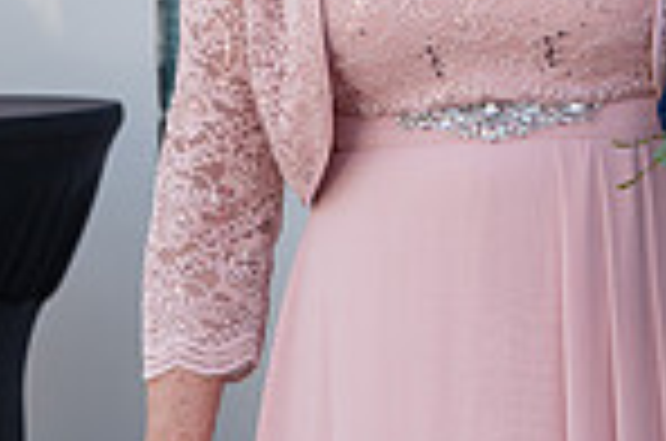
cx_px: 936
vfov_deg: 2.1
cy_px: -104
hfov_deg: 3.2
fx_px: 11944
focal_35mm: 647
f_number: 4.5
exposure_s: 1/500
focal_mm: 165
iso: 160
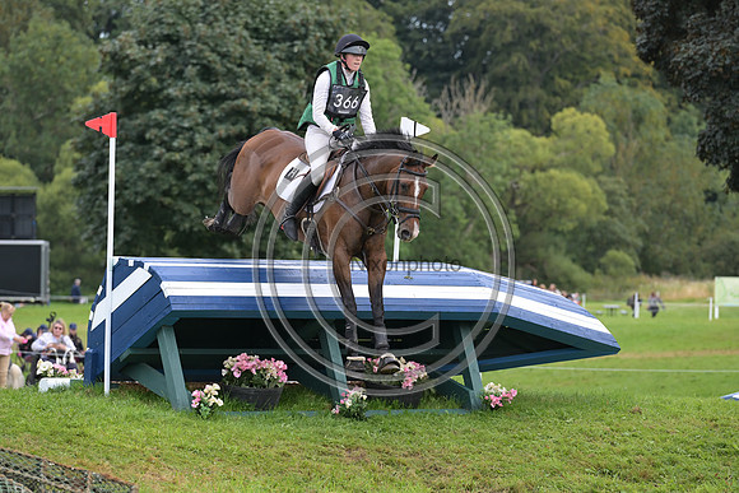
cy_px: 246
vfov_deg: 6.9
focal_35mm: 200
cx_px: 370
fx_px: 4106
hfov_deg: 10.3
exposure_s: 1/1250
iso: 1100
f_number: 5.6
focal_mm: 200
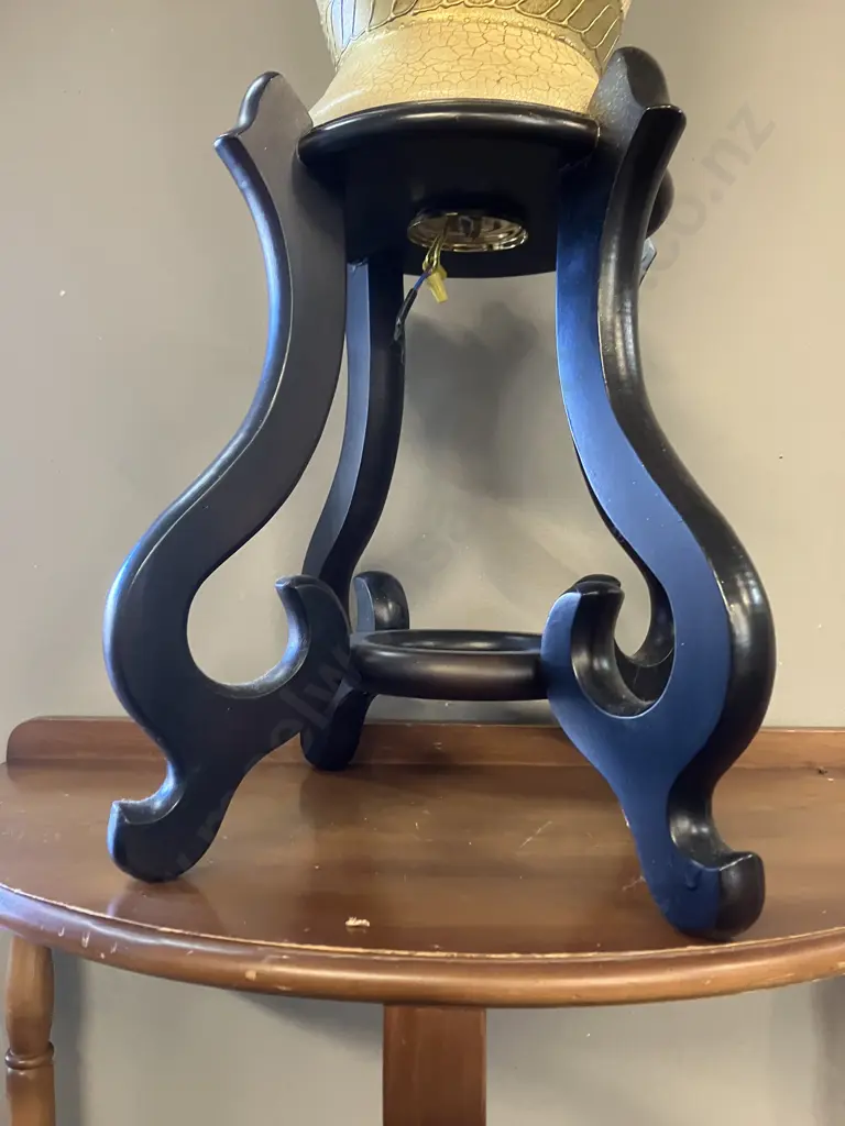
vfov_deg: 63.4
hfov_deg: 49.7
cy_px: 563
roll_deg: -0.1
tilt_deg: +1.9
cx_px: 422
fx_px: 911
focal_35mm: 28
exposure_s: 1/33
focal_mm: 3.99
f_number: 1.8
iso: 250
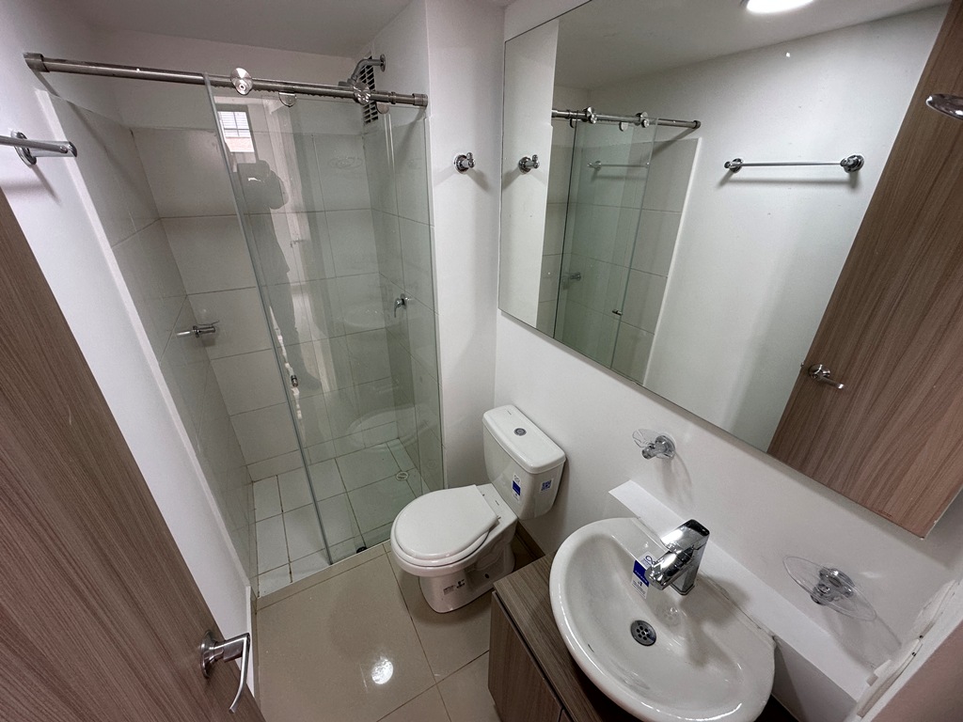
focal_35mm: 14
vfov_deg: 85.7
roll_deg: -0.3
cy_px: 361
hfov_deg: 102.1
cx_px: 482
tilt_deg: -26.2
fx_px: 389
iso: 125
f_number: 2.2
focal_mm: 2.22
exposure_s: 1/120
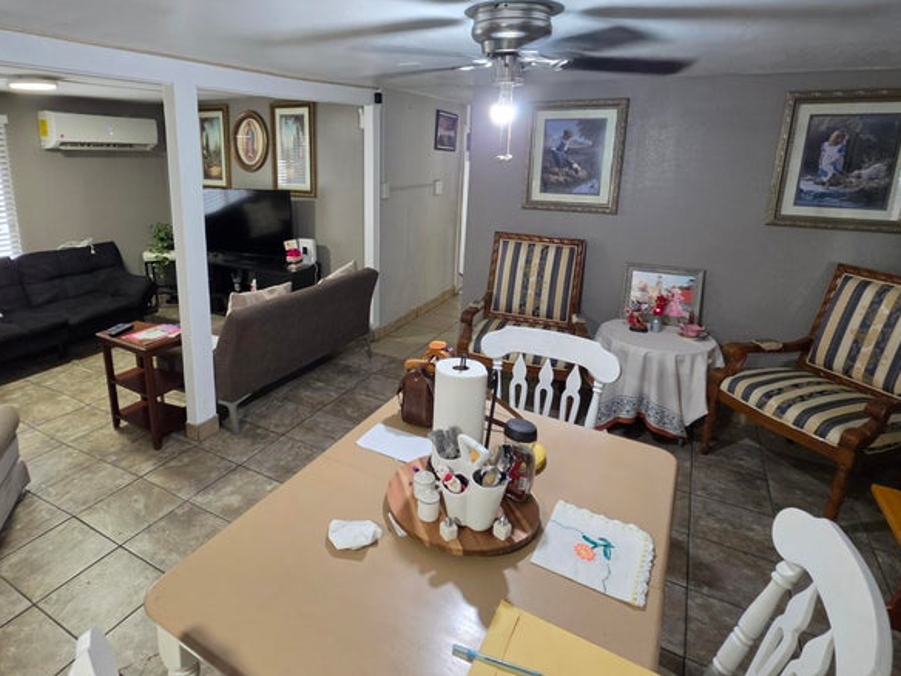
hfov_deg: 84.0
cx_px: 380
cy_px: 270
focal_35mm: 19
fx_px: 495
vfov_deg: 68.0
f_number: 1.9
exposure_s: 1/60
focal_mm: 2.2
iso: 250
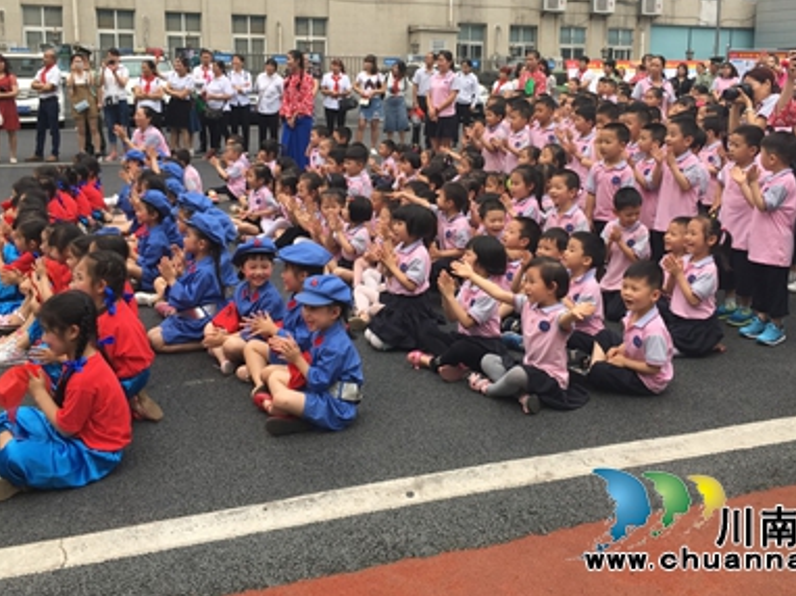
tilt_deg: -8.6
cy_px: 218
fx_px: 873
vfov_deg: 37.4
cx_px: 429
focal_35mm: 38
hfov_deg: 49.0
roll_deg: -0.8
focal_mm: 4.15
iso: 25
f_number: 2.2
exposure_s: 1/705
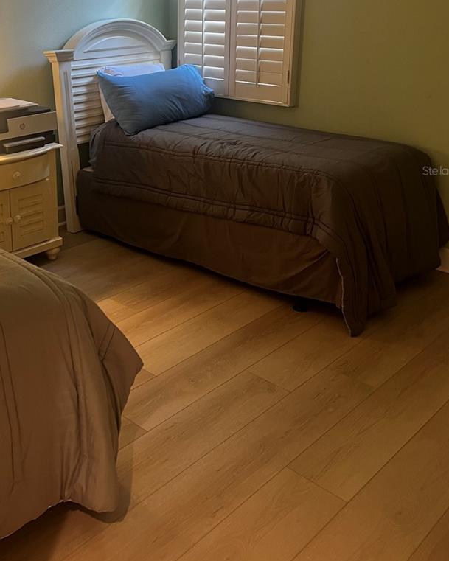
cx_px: 143
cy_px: 170
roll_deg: +1.4
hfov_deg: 36.9
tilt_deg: -13.9
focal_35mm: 40
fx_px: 664
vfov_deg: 44.8
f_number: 1.5
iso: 250
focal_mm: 5.7
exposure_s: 1/60
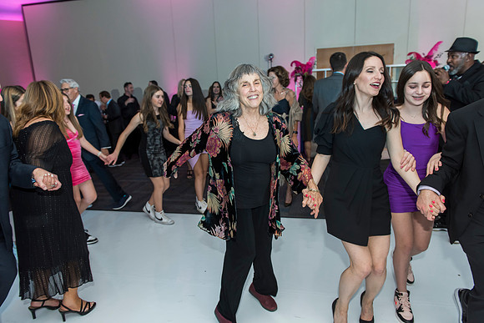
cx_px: 242
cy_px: 162
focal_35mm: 24
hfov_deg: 73.7
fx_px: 323
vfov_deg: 53.2
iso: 1000
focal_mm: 24
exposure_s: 1/100
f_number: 4
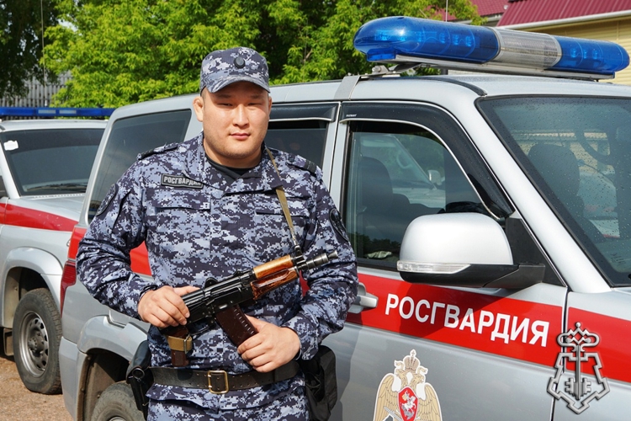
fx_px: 841
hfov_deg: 41.1
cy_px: 210
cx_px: 316
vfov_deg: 28.1
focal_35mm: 48
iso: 100
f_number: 5.6
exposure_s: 1/400
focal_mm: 32
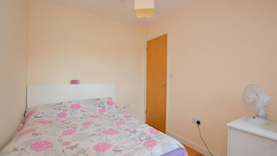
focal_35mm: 16
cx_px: 137
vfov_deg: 67.1
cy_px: 78
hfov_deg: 99.4
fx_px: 117
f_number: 4
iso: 400
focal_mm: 10
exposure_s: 1/60
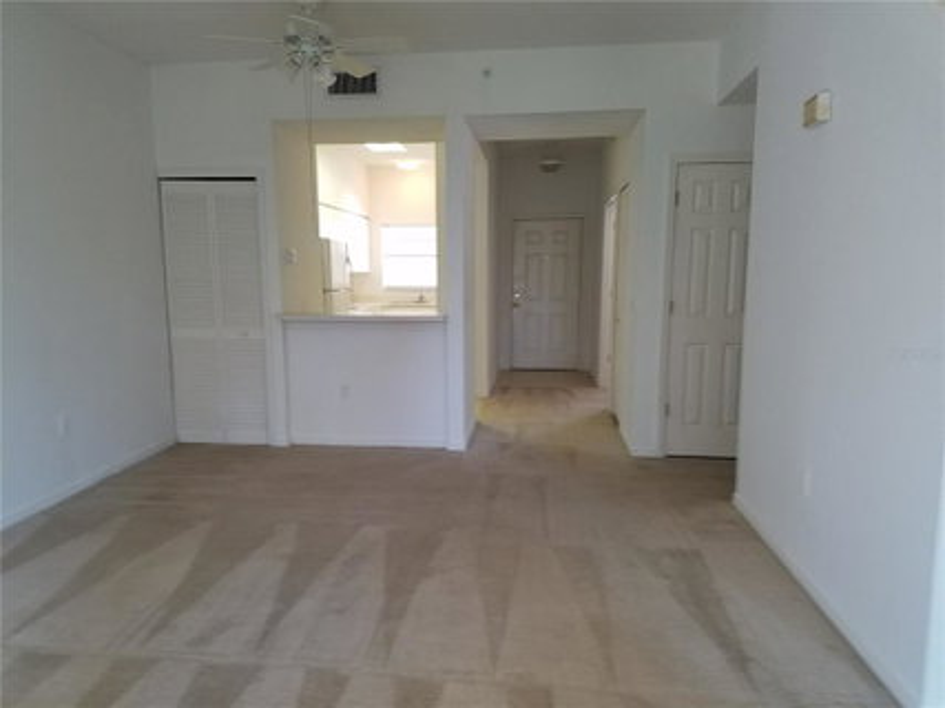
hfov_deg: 67.3
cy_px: 354
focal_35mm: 26
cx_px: 472
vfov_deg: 53.0
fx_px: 710
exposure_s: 1/30
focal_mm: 4.2
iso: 160
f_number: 1.7
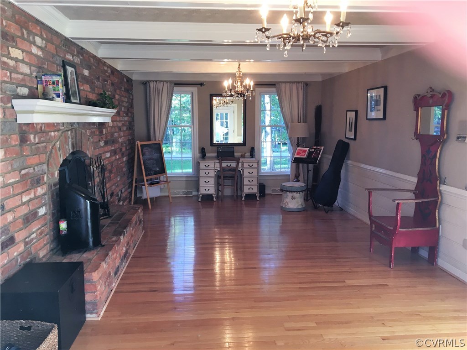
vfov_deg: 48.2
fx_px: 391
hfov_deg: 61.7
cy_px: 175
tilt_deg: -7.2
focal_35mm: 29
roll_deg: -0.9
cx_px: 234
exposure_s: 1/30
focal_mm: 4.15
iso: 50
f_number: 2.2
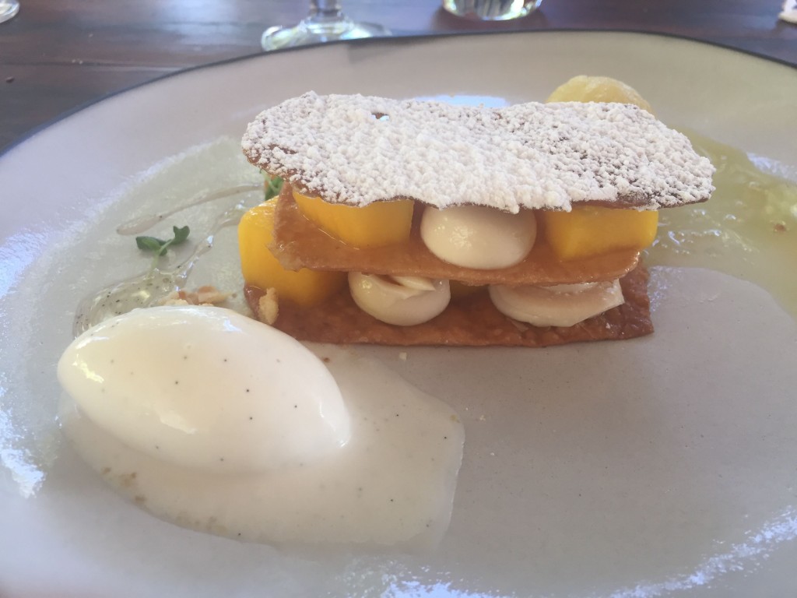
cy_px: 299
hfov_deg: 61.7
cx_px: 398
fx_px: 668
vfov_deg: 48.2
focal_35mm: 29
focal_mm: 4.15
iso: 32
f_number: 2.2
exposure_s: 1/33
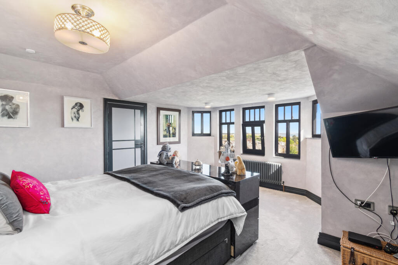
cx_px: 199
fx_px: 166
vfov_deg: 77.3
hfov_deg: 100.4
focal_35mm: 15
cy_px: 132
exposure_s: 1/5
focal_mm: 10
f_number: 9
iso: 320
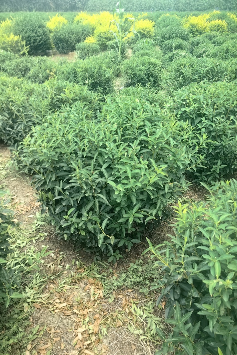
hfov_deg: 44.9
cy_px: 178
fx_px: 286
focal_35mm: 29
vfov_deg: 63.7
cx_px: 106
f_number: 2
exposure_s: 1/970
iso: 125
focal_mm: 5.75
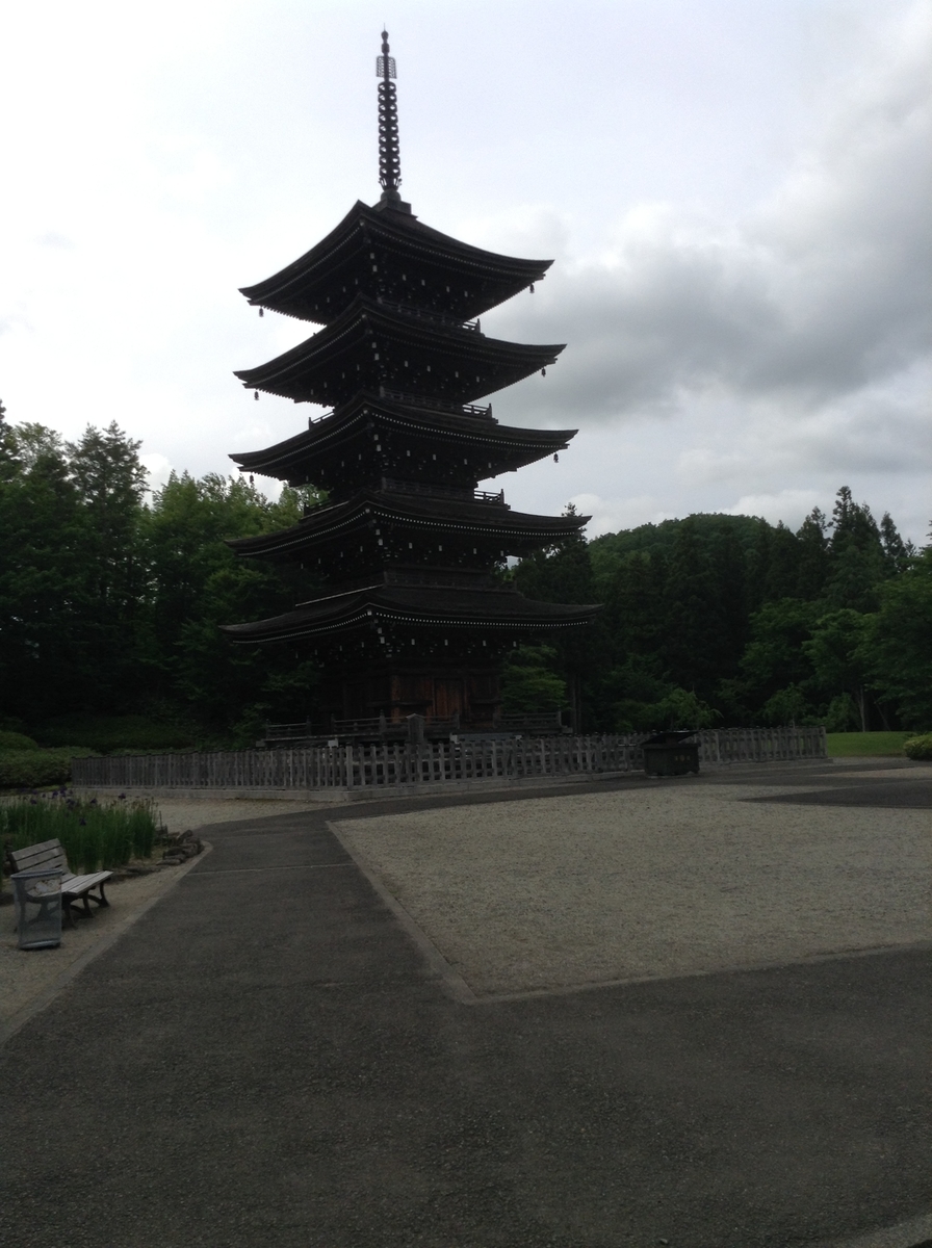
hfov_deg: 42.8
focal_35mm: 33
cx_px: 466
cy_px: 624
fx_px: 1188
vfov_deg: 55.4
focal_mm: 3.3
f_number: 2.4
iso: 25
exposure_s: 1/935
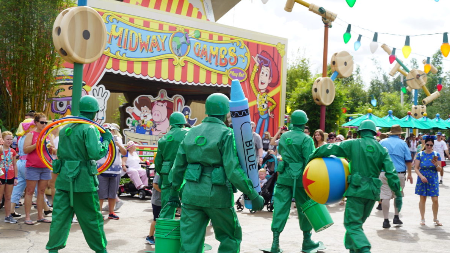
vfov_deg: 22.6
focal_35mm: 53
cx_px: 225
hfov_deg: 39.2
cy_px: 134
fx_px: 632
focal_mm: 50
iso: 100
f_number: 9
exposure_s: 1/125
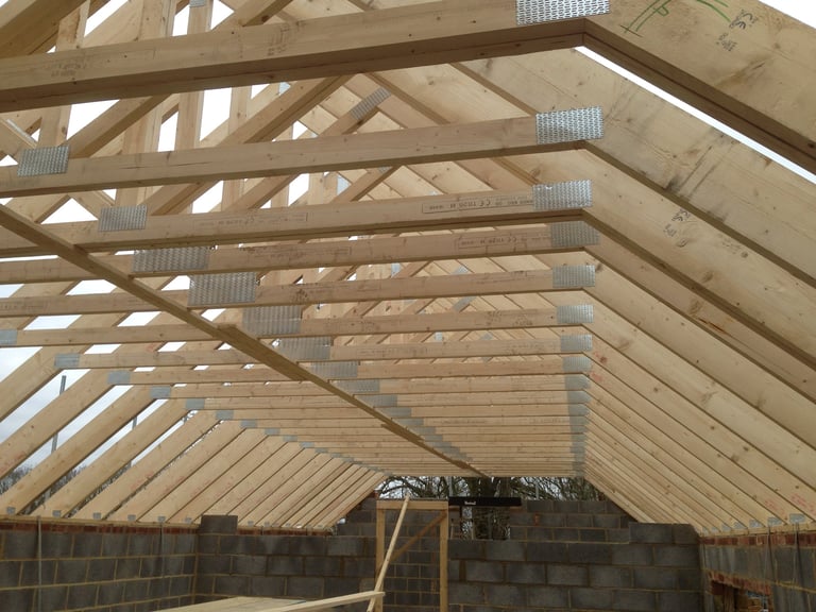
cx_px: 408
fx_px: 778
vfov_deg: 42.9
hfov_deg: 55.4
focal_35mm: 33
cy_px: 306
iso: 50
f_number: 2.4
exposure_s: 1/414
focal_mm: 4.12
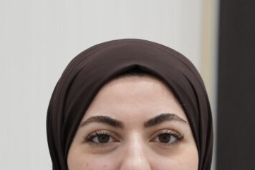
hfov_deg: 5.1
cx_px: 145
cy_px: 160
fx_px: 2863
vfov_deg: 3.4
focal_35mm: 404
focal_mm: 162
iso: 3200
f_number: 5.6
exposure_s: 1/200
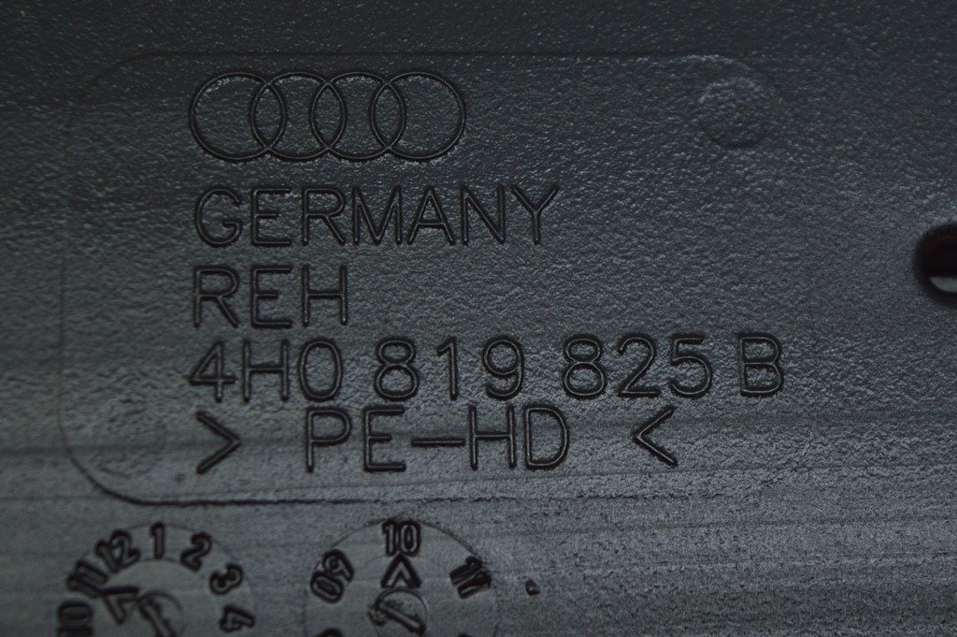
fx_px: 2191
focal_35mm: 82
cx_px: 478
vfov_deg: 16.5
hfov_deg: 24.6
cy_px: 318
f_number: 5.6
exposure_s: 1/80
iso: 400
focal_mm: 55
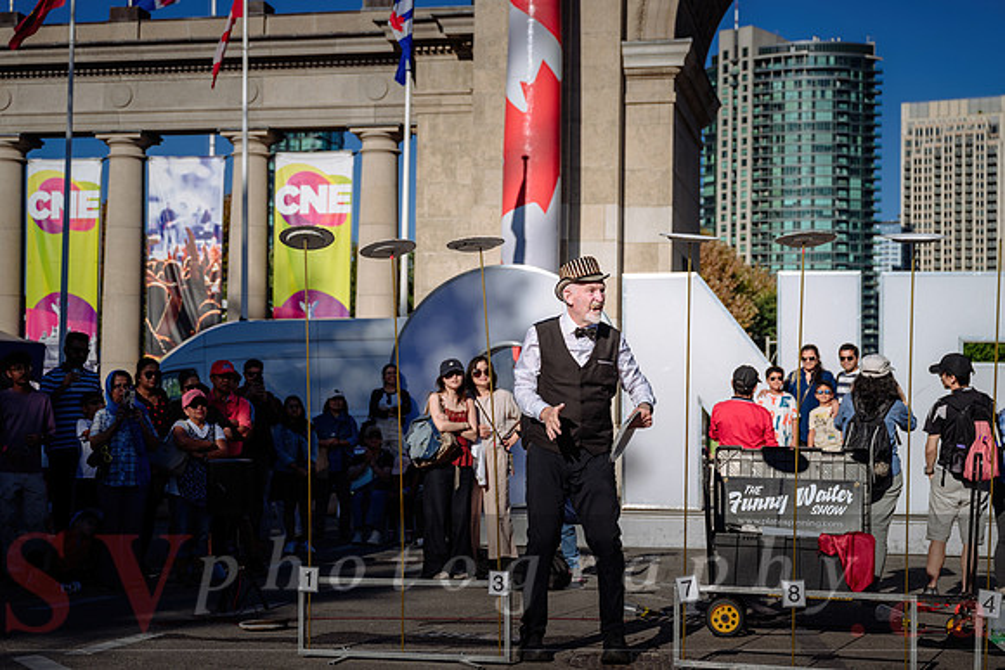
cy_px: 356
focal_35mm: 58
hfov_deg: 34.7
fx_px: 1606
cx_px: 471
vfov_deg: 23.6
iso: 64
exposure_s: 1/640
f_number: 4
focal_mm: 51
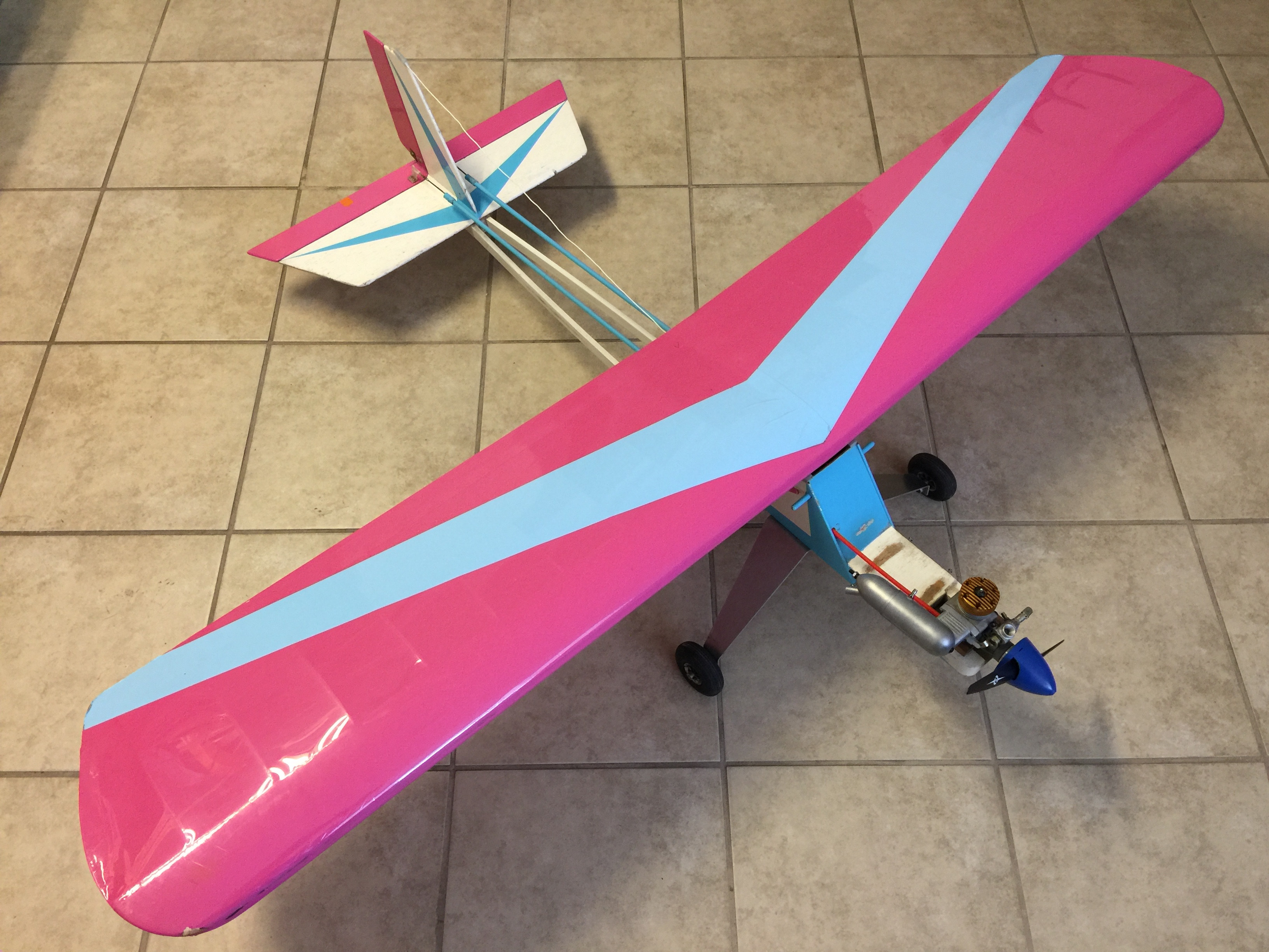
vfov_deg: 48.2
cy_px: 476
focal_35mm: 29
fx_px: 1063
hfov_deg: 61.7
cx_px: 634
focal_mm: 4.15
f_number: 2.2
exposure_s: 1/15
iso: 64
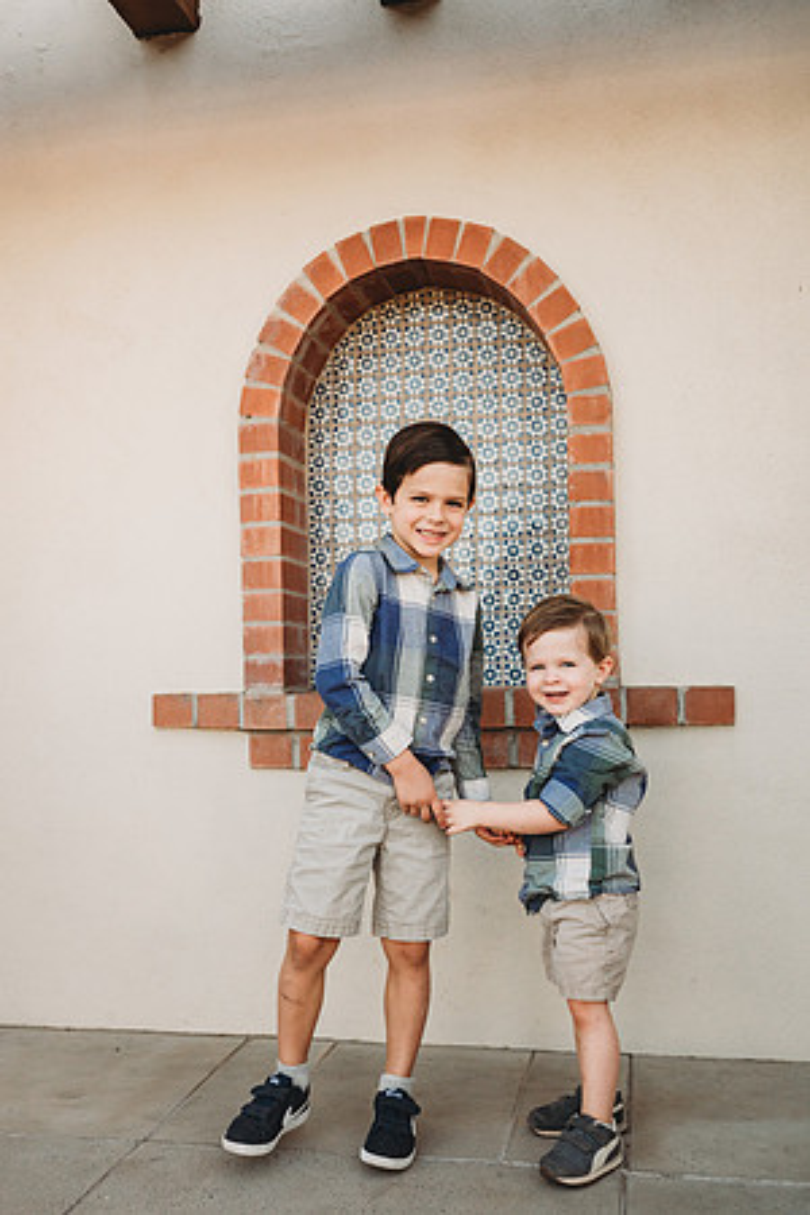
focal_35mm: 35
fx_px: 1181
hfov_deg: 37.9
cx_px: 405
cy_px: 608
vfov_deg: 54.4
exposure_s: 1/2500
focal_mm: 35
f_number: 3.5
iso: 1000
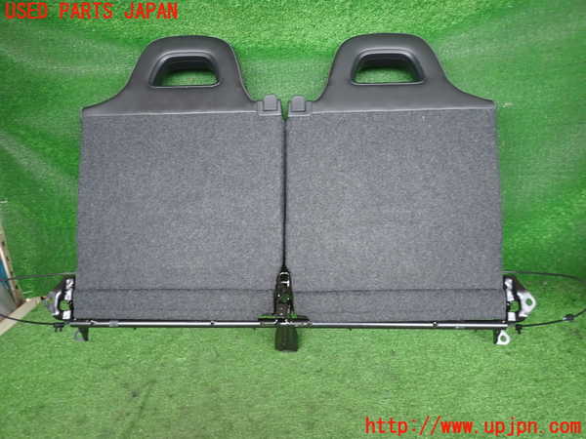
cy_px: 220
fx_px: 423
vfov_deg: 54.9
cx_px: 293
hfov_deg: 69.4
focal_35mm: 25
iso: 160
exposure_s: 1/60
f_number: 2
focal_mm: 4.5
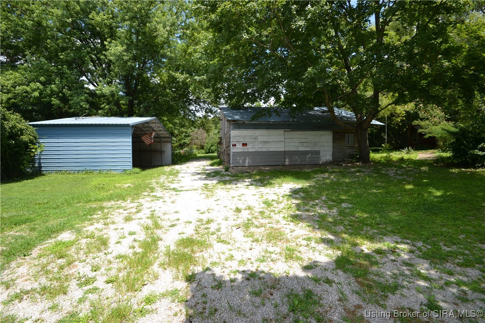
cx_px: 242
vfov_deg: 77.3
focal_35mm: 15
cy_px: 162
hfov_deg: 100.4
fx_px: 202
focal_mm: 10
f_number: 7.1
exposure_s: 1/200
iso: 100
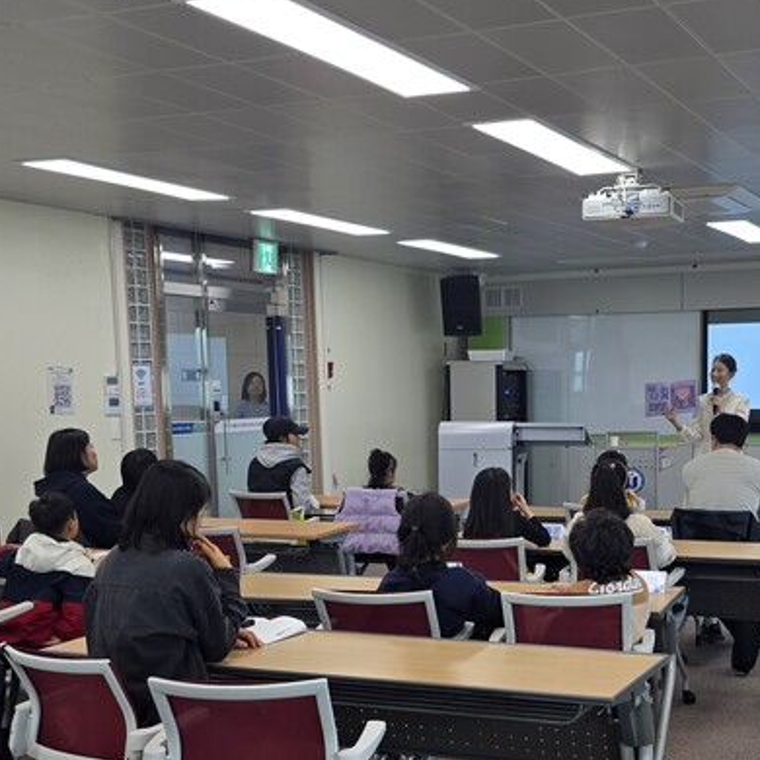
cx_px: 534
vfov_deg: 33.6
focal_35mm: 50
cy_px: 532
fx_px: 1242
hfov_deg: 33.6
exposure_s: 1/120
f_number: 1.7
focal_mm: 6.3
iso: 32
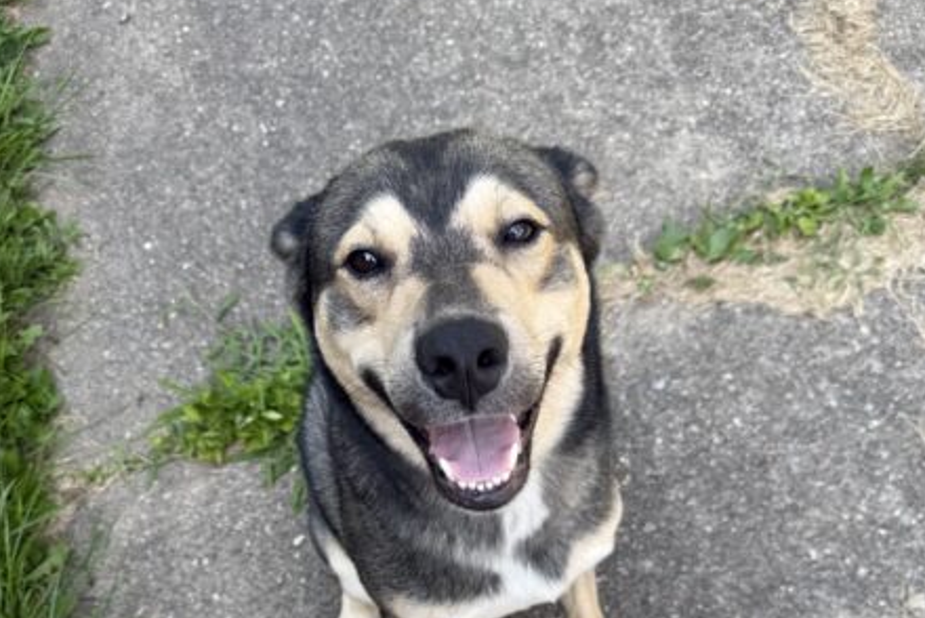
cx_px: 462
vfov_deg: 36.4
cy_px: 563
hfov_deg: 55.8
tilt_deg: -72.5
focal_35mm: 34
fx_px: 874
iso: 80
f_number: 1.78
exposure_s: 1/840
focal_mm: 6.76
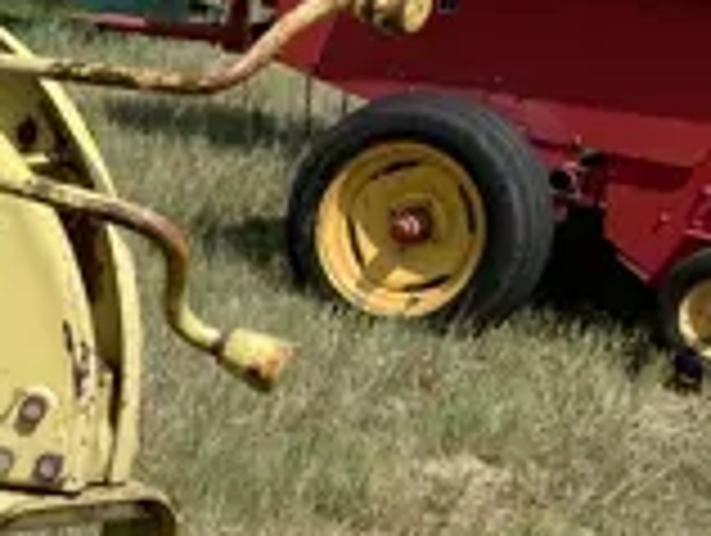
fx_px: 2160
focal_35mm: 105
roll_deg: +1.8
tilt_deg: -23.3
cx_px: -693
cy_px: 707
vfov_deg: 13.6
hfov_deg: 15.2
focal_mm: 4.2
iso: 32
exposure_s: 1/3300
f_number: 1.6
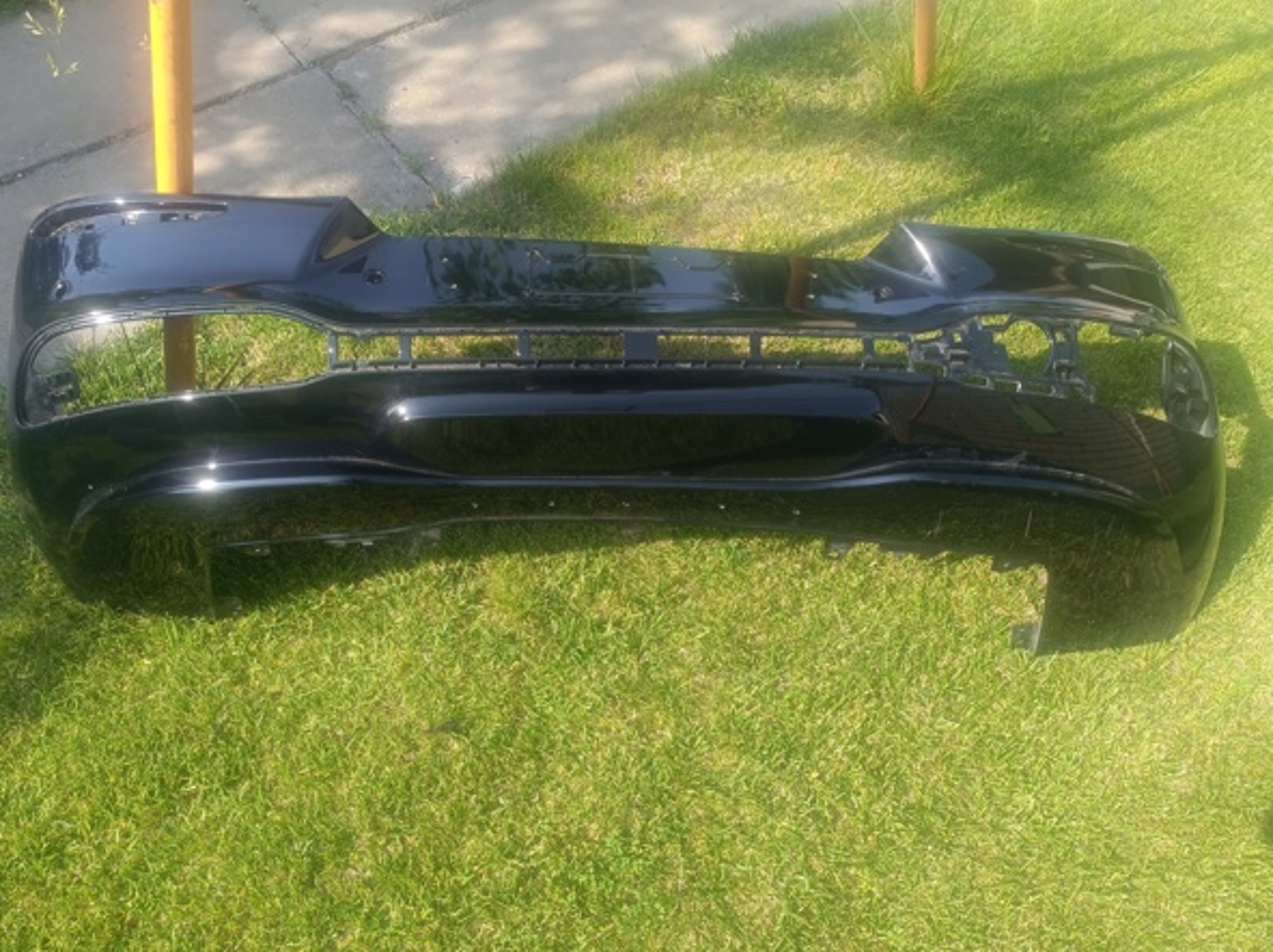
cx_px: 620
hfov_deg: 67.3
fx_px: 955
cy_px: 494
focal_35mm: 26
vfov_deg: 53.0
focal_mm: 6.14
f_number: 1.65
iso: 50
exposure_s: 1/174
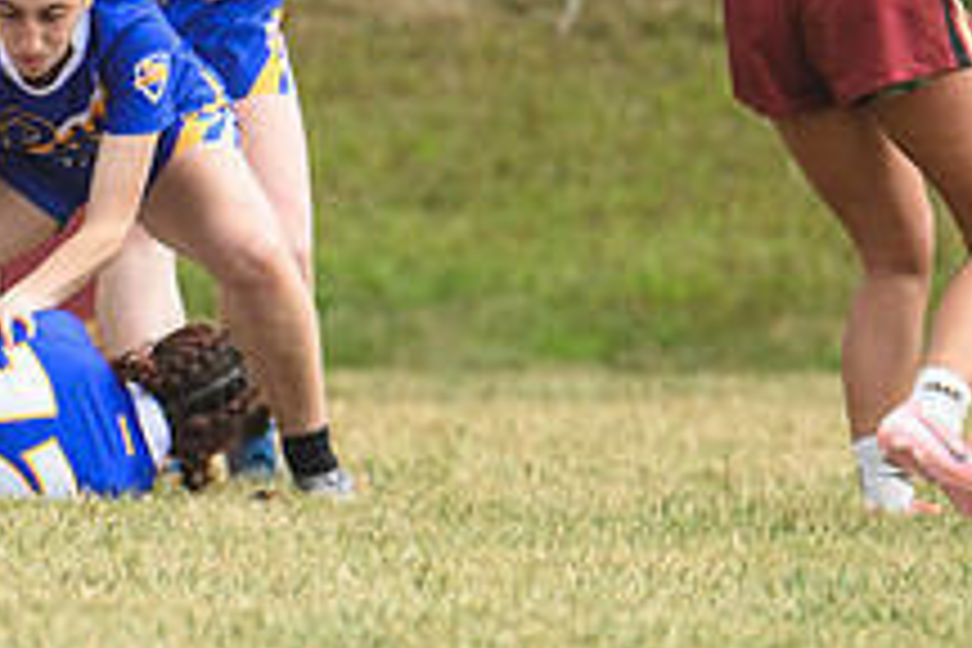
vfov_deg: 0.6
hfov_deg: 0.9
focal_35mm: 2414
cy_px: -81
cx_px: 166
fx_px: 65173
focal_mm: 600
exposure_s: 1/1000
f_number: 6.3
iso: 640
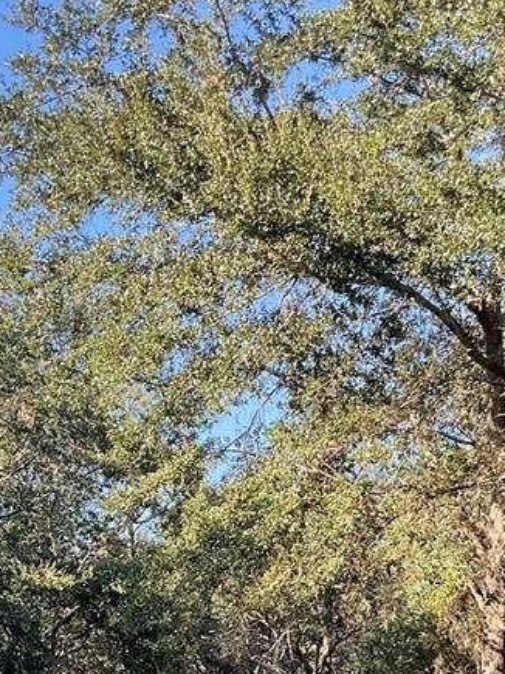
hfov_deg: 18.4
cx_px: 243
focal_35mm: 80
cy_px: 651
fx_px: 1557
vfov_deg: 23.5
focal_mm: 3
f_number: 1.8
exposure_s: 1/305
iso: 16
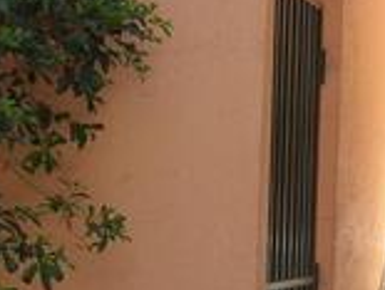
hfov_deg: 10.9
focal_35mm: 175
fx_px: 1951
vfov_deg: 8.4
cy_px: 372
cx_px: 571
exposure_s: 1/49
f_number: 4.9
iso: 50
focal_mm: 5.7
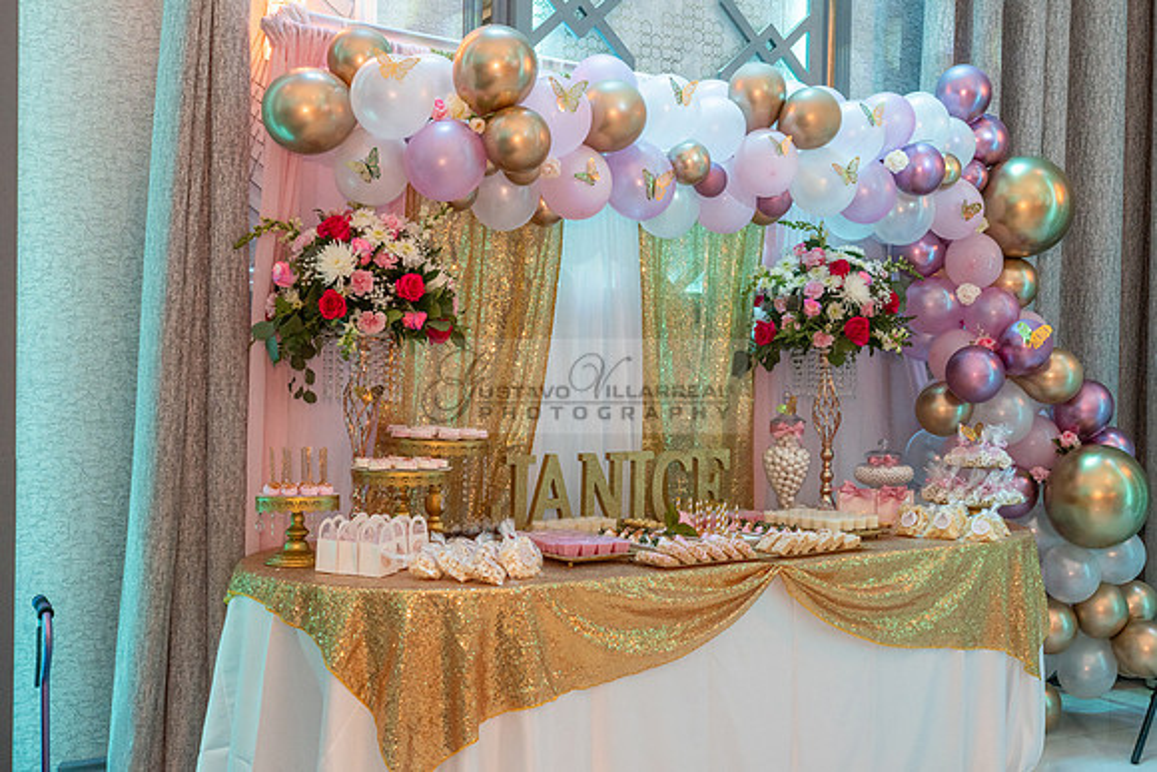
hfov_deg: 41.6
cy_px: 391
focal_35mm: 47
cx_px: 679
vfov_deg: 28.5
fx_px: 1517
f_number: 5
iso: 1600
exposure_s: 1/200
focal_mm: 40
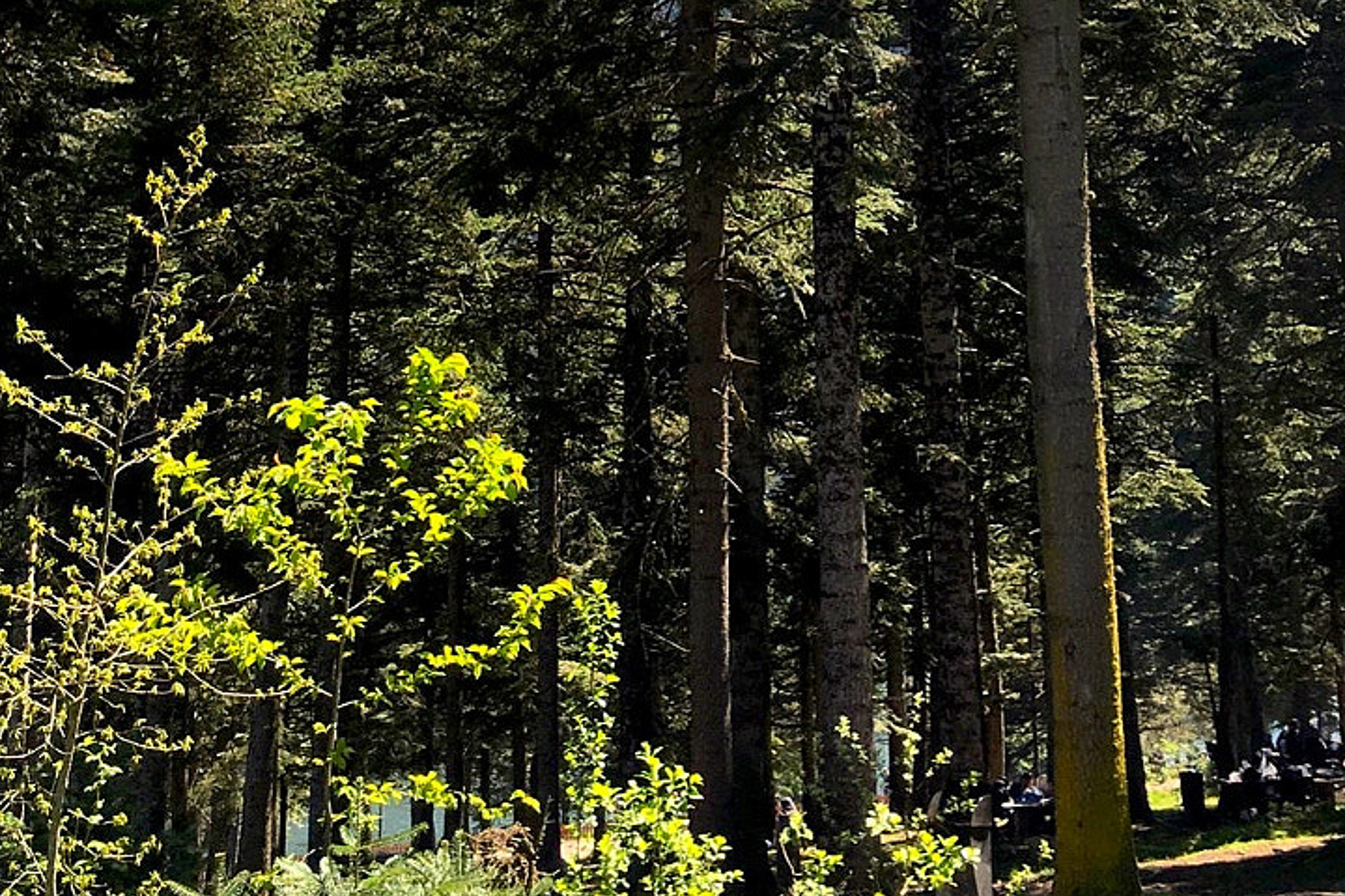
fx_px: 2503
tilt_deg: +16.4
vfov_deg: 18.6
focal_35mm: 67
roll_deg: +0.0
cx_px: 640
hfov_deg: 30.1
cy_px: -323
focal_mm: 4.15
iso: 25
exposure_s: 1/641
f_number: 2.2
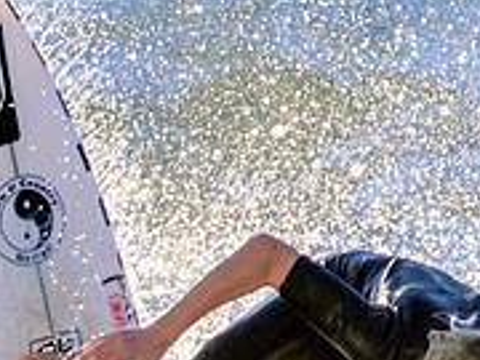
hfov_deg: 0.6
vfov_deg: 0.4
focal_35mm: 3397
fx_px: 47104
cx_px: -200
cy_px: 415
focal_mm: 800
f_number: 11
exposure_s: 1/1000
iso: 1100
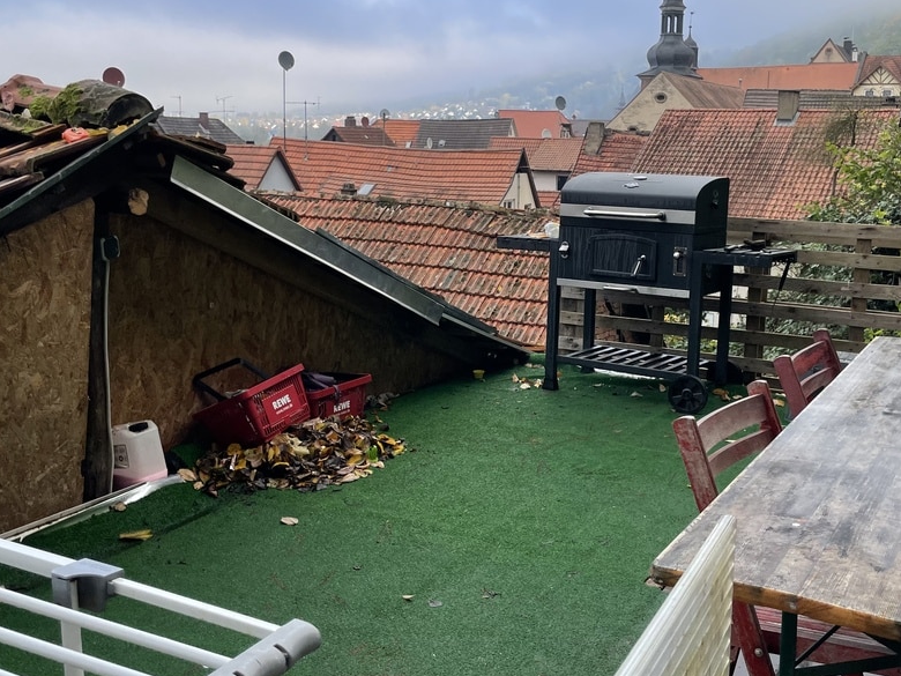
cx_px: 526
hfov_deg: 46.6
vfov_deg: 35.9
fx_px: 1041
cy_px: 277
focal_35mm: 40
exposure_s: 1/509
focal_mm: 4.2
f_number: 1.6
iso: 32
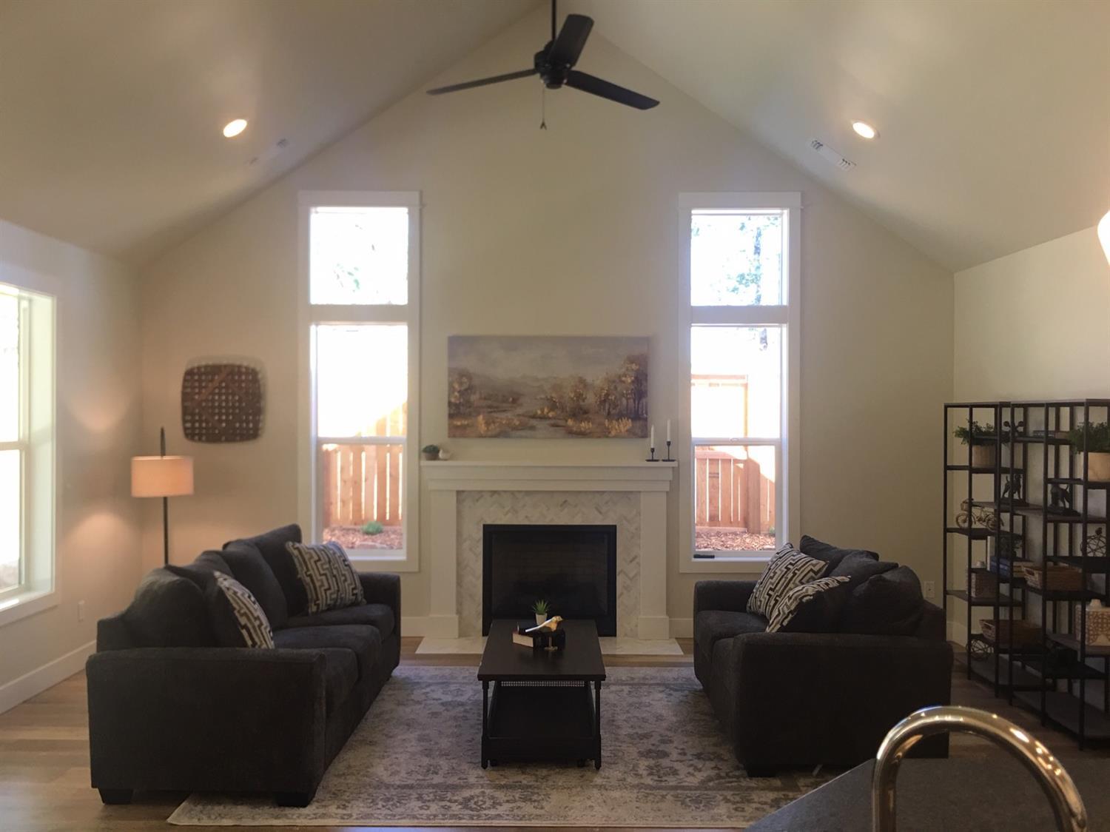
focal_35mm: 29
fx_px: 930
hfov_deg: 61.7
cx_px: 555
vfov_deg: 48.2
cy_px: 416
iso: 32
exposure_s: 1/30
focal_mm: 4.15
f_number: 2.2
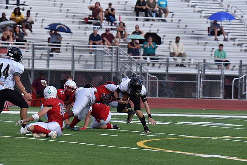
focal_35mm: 320
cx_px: 124
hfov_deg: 6.4
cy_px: 82
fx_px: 2196
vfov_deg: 4.3
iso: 1250
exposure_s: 1/3200
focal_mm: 320
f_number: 8
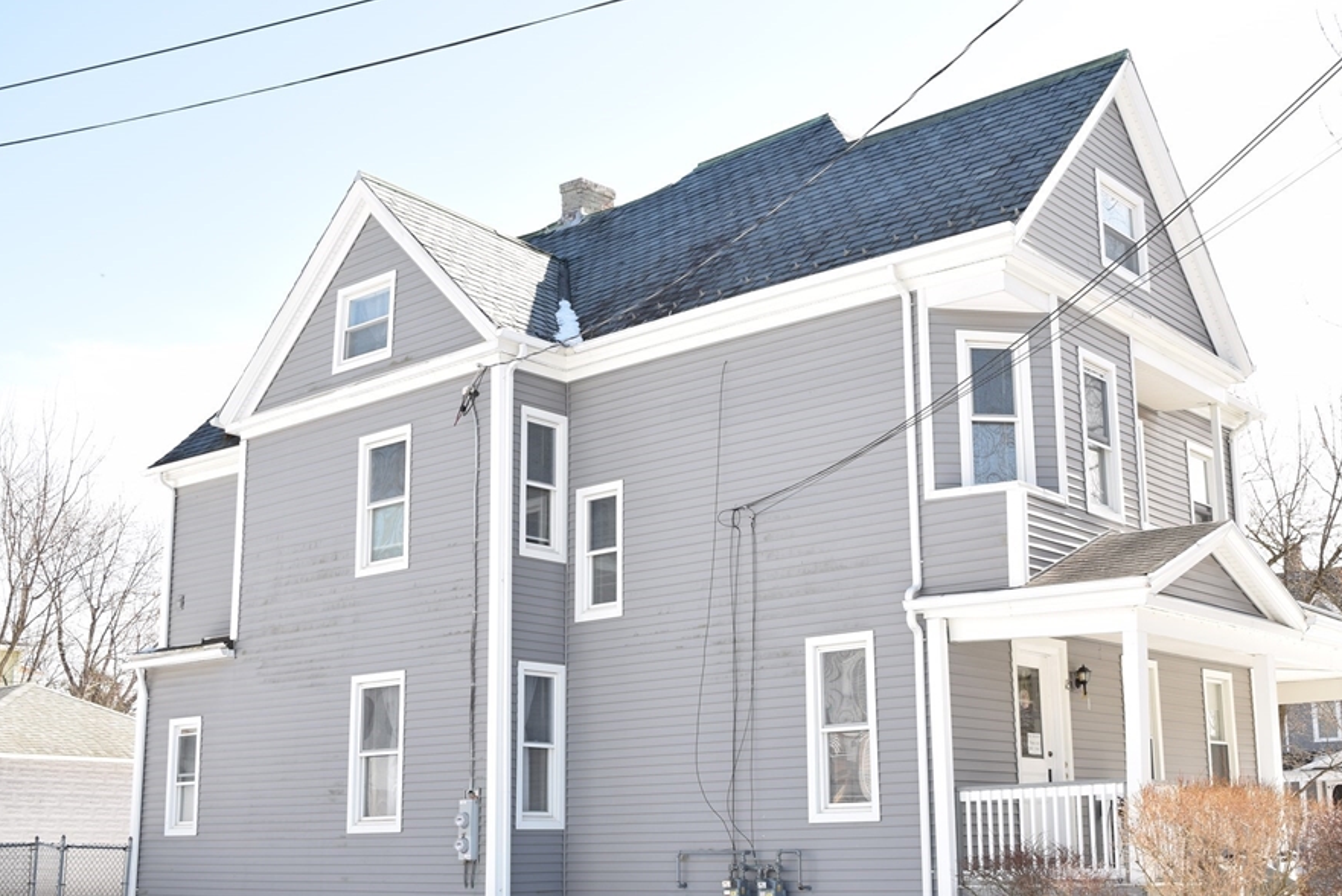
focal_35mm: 44
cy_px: 507
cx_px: 771
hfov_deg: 44.7
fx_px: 1625
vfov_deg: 30.8
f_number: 8
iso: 100
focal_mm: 25
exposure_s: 1/125
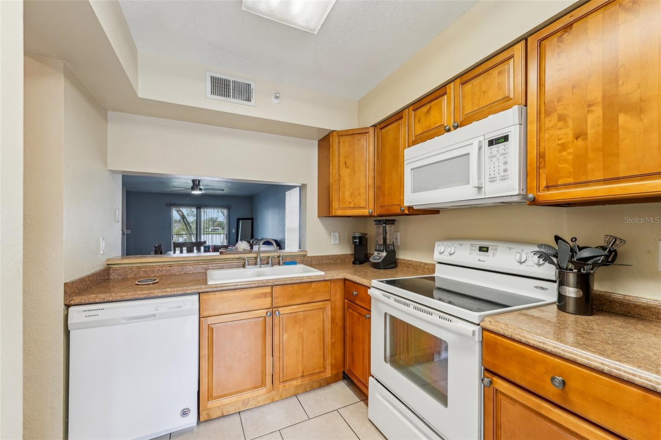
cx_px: 330
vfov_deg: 81.2
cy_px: 220
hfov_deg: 104.3
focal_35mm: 14
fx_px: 257
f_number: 8
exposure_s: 1/13
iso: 200
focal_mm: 14
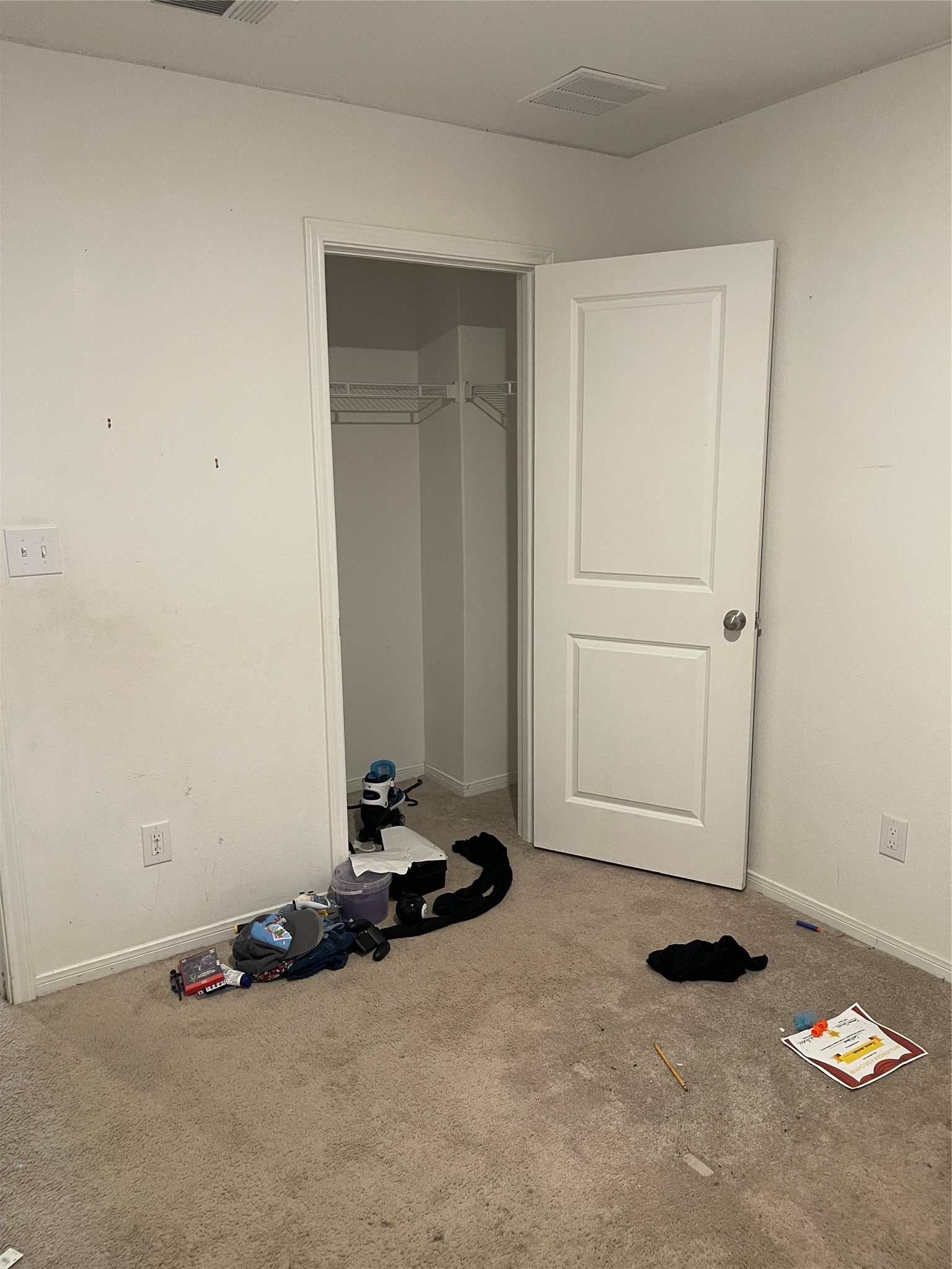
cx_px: 476
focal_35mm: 25
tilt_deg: -9.0
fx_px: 917
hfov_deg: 54.9
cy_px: 634
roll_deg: +1.6
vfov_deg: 69.4
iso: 320
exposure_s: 1/60
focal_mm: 5.1
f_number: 1.6
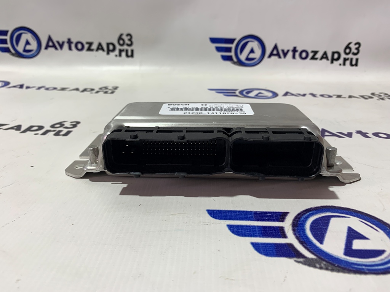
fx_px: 293
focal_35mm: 26
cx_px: 195
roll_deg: -1.4
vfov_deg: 53.1
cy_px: 146
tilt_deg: -23.4
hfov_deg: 67.3
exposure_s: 1/100
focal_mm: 4.25
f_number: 1.8
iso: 32
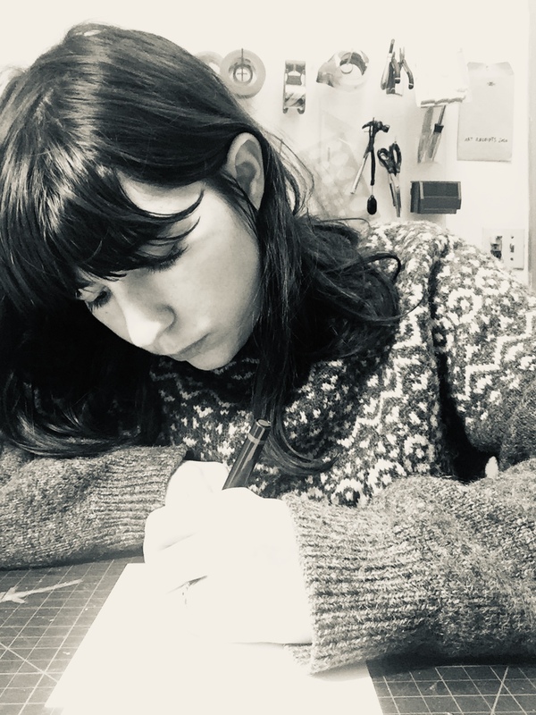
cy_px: 358
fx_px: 640
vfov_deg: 58.4
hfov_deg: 45.4
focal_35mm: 31
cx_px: 268
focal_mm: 2.65
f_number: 2.2
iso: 320
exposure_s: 1/15
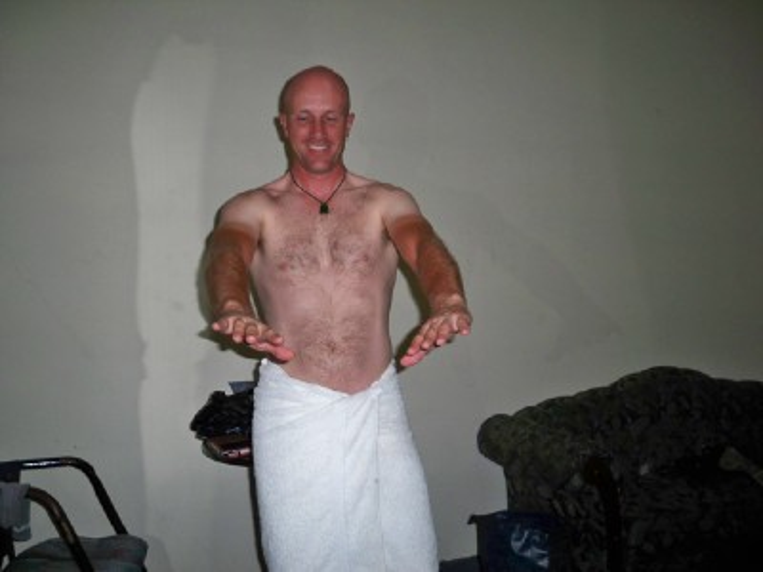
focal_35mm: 35
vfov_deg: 40.7
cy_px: 286
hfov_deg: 52.6
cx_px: 382
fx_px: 771
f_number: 3.1
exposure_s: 1/60
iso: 200
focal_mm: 6.3
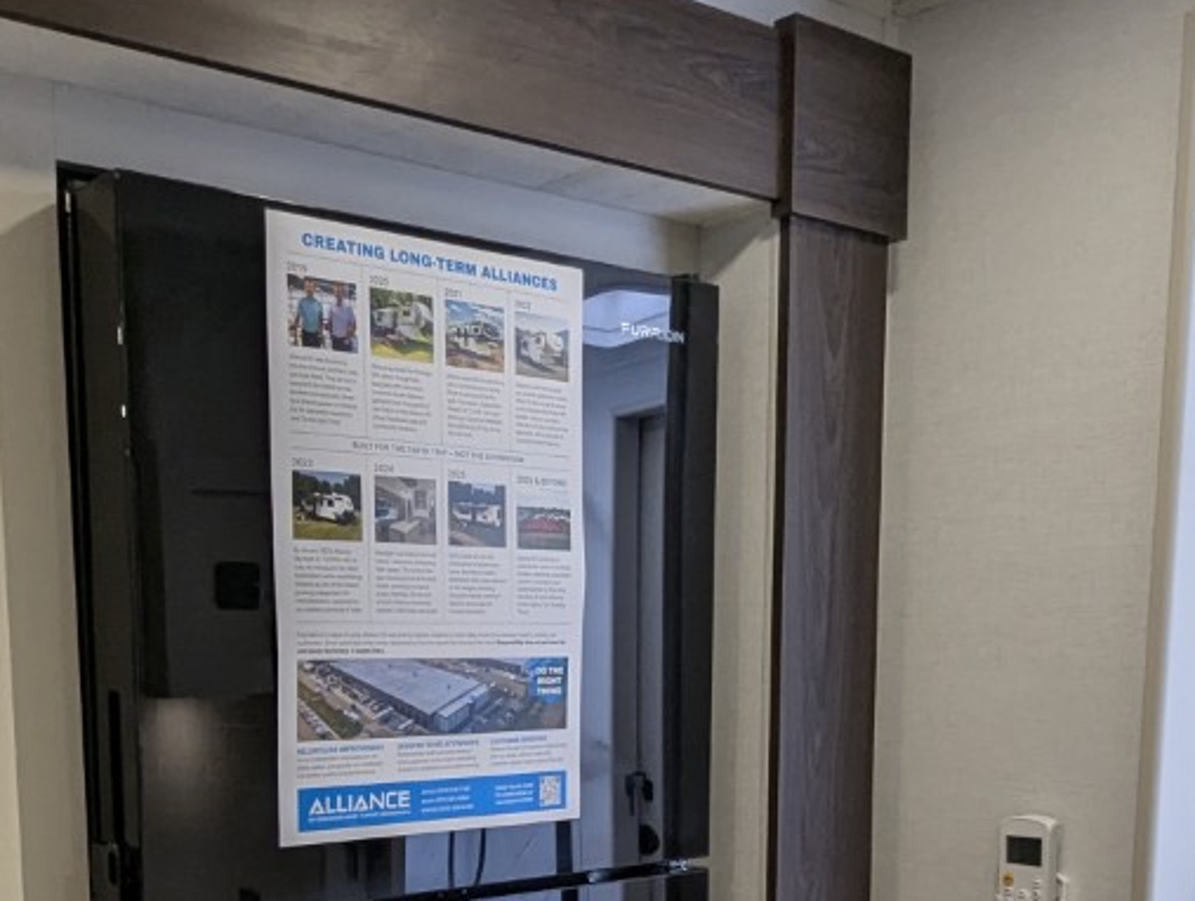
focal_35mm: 44
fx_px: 1521
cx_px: 470
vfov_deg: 31.0
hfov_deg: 42.6
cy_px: 866
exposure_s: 1/128
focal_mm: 2.35
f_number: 2.2
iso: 157
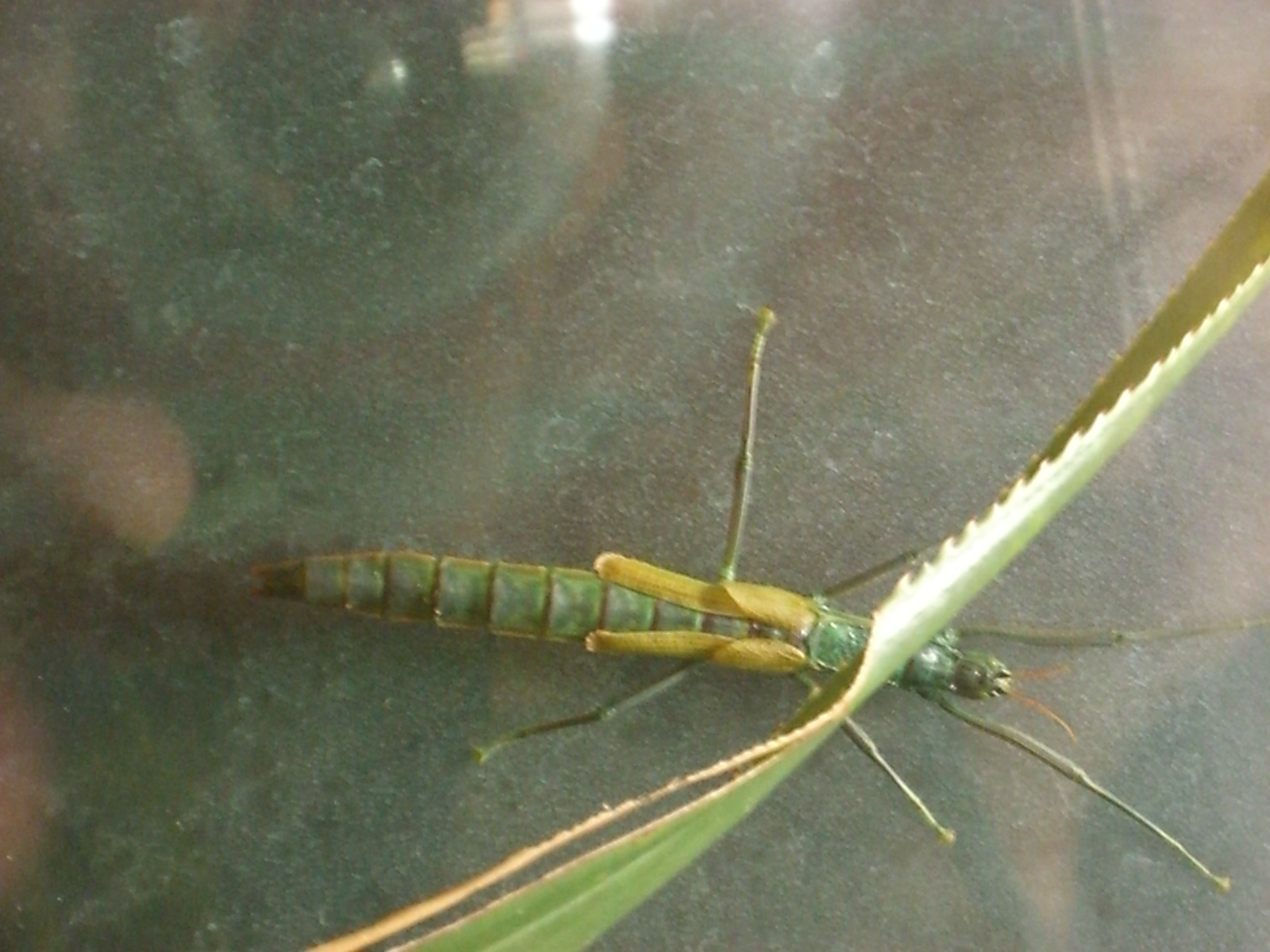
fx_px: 4182
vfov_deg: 13.0
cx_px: 635
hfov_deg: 17.3
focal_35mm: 114
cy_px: 476
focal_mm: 18.6
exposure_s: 1/60
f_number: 5.2
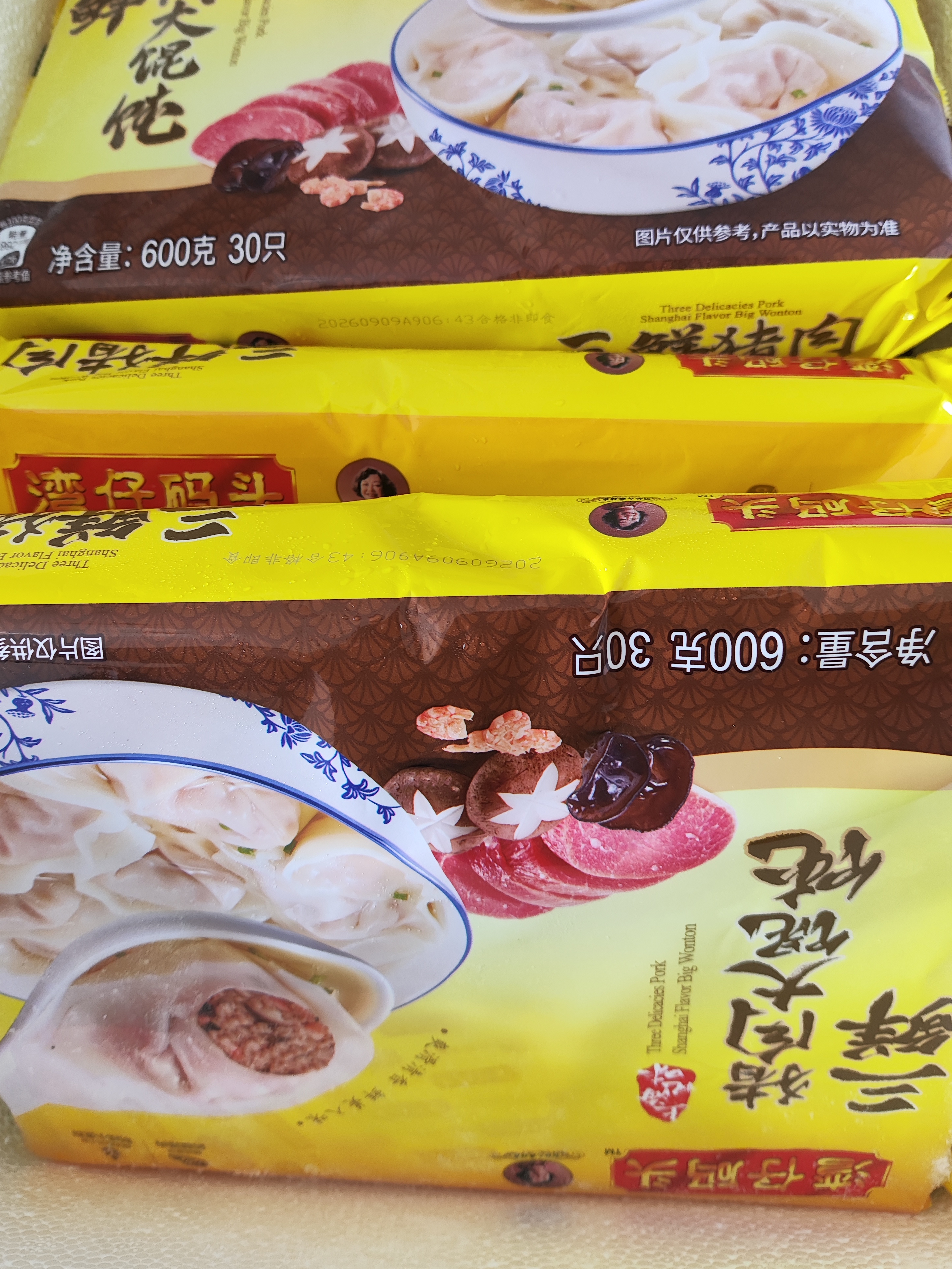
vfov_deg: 65.1
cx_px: 448
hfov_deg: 51.4
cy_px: 564
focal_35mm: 27
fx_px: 989
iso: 205
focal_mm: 4.68
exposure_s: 1/50
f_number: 1.8
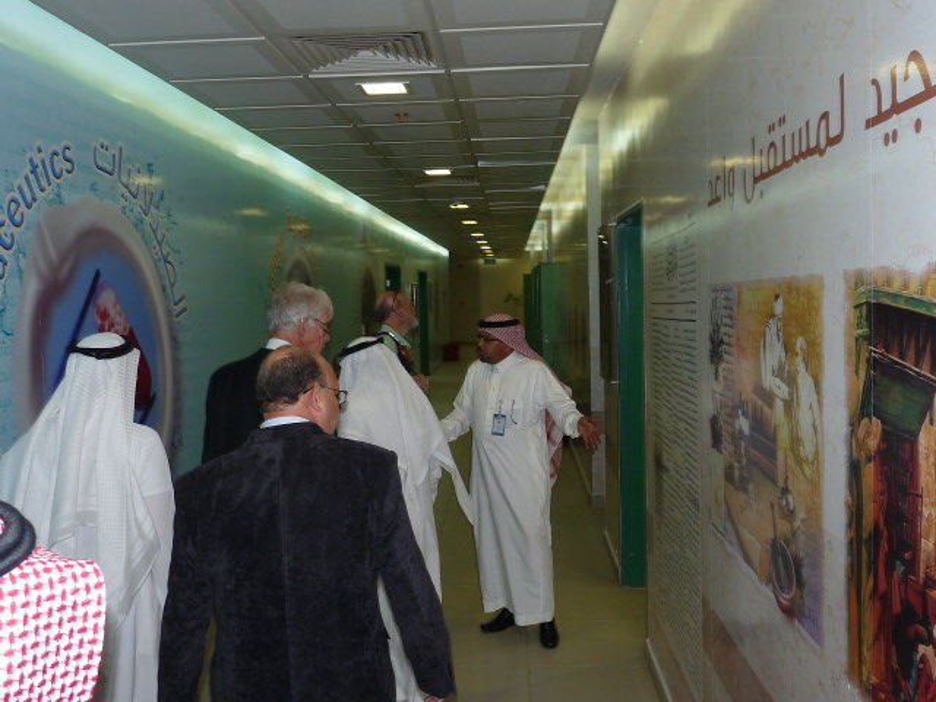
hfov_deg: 55.4
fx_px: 892
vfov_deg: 42.9
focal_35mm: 33
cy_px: 351
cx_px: 468
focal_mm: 4.8
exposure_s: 1/60
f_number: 2.8
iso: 100
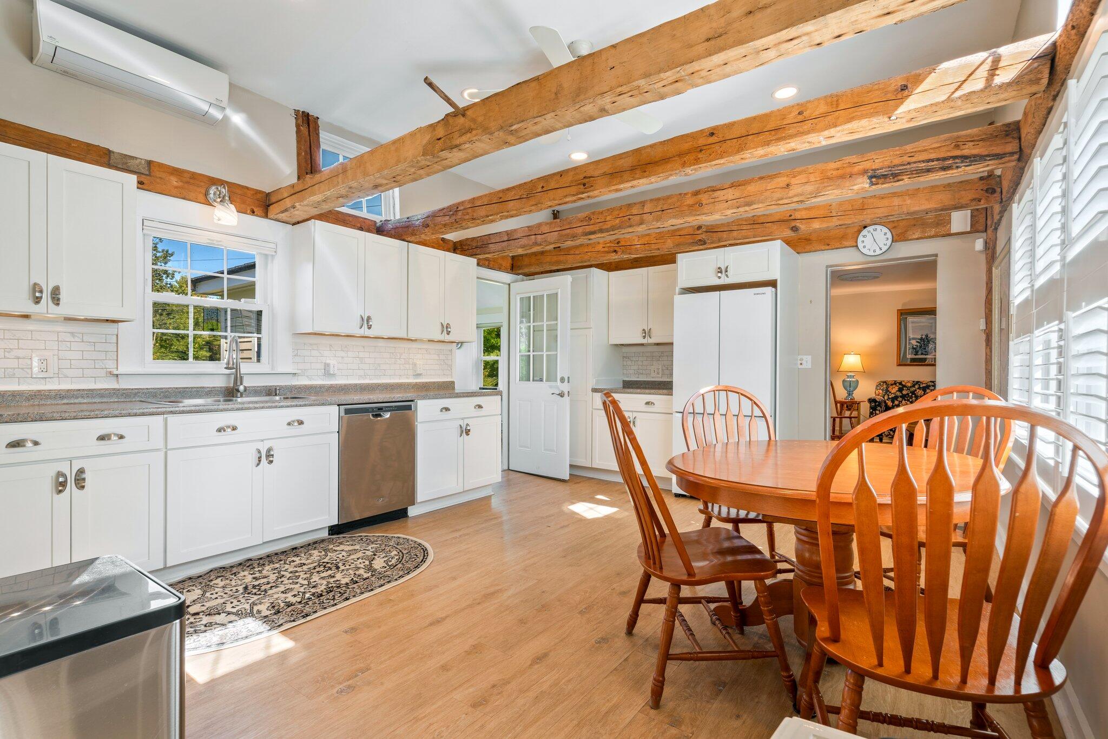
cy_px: 370
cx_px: 554
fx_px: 492
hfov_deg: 96.7
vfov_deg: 73.7
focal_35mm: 16
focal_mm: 16
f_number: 9
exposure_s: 1/1.67
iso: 50
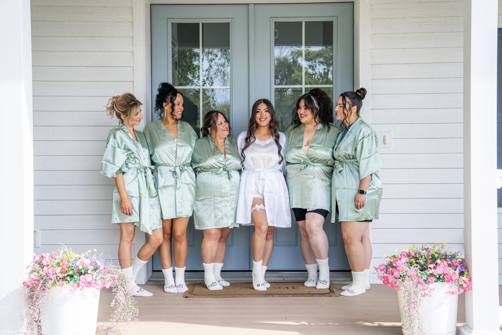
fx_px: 641
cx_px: 251
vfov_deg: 29.2
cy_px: 168
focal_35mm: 46
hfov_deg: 42.7
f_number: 5.6
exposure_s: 1/400
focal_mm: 46
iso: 100
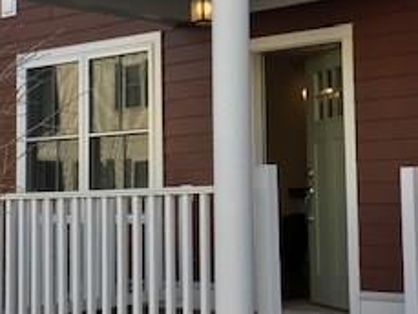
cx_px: 261
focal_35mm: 81
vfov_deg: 18.2
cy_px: 100
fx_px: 979
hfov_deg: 24.0
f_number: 2.2
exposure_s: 1/363
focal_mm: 4.15
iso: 25
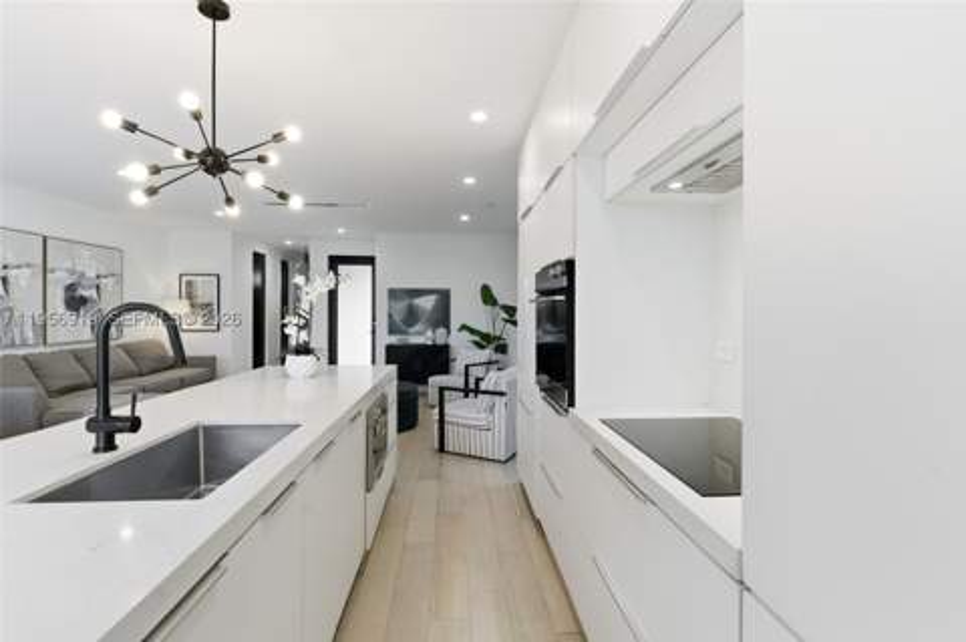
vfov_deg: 70.3
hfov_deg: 93.3
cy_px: 321
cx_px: 483
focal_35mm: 17
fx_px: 456
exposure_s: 1/200
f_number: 8
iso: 250
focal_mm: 17
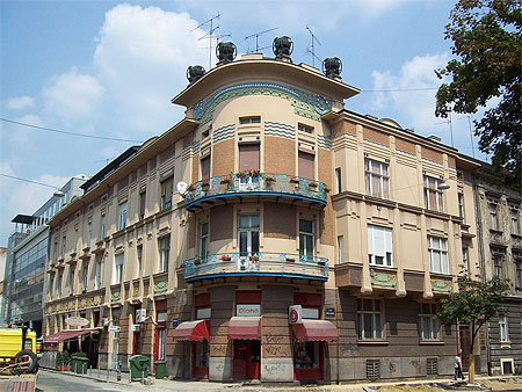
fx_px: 543
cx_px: 261
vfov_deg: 39.7
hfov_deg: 51.3
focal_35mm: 36
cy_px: 196
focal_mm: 6
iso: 80
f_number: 4.8
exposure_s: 1/660
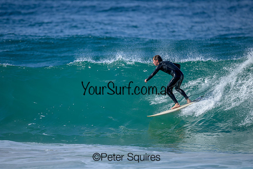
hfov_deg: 2.6
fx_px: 5623
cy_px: 84
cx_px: 126
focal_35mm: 800
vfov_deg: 1.7
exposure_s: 1/2000
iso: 320
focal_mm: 800
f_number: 6.3
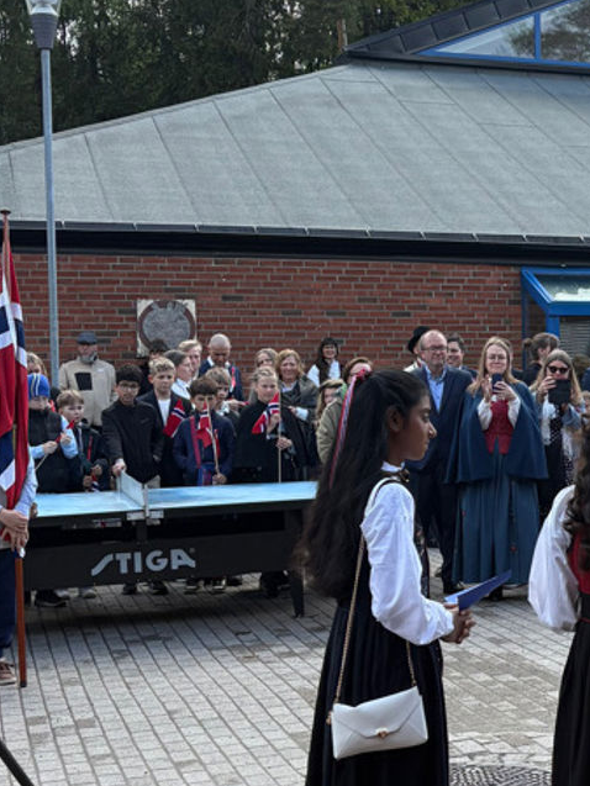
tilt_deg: -1.4
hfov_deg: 19.1
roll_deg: +1.3
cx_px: 657
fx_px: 1681
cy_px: 442
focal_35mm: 74
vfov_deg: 26.3
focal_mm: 5.96
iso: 64
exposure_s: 1/791
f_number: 1.6
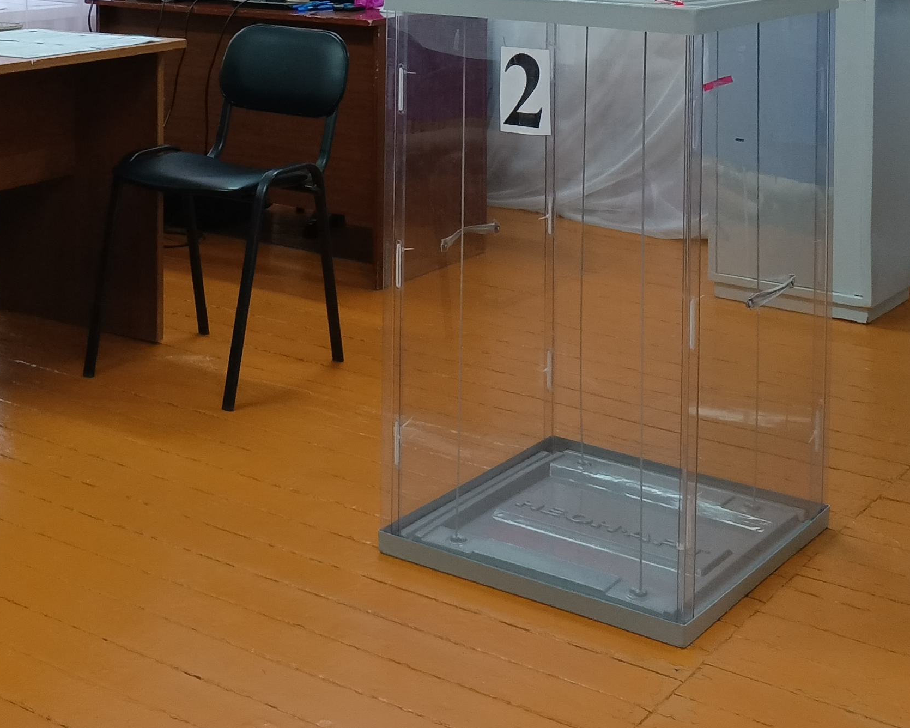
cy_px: -81
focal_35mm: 57
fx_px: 1535
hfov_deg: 33.0
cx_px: 402
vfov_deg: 24.8
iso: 328
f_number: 1.6
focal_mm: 4.09
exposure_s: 1/33.3
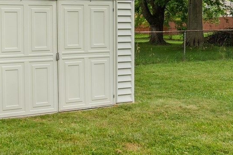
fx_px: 466
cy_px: 22
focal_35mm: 72
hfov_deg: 27.4
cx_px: 42
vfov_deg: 18.7
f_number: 9
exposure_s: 1/250
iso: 250
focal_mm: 24
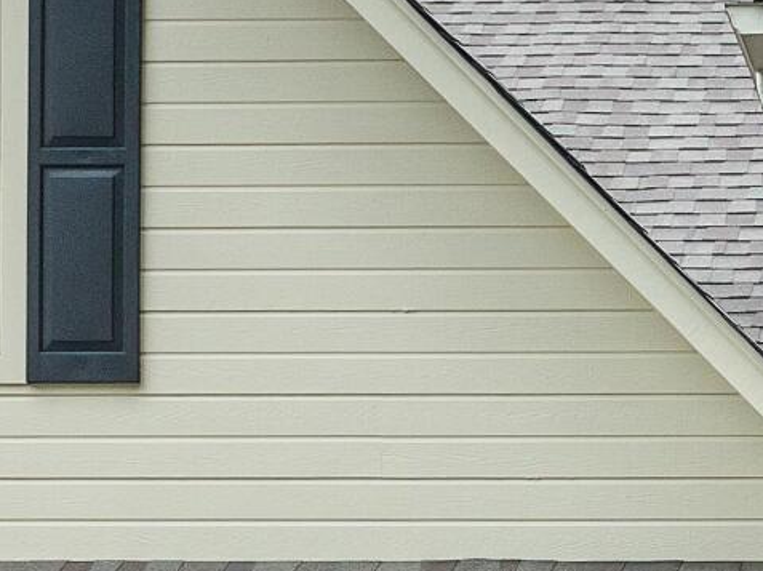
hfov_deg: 12.5
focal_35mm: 151
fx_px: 3326
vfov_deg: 9.4
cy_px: 971
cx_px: 1131
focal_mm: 12.29
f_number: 2.8
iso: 300
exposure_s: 1/500
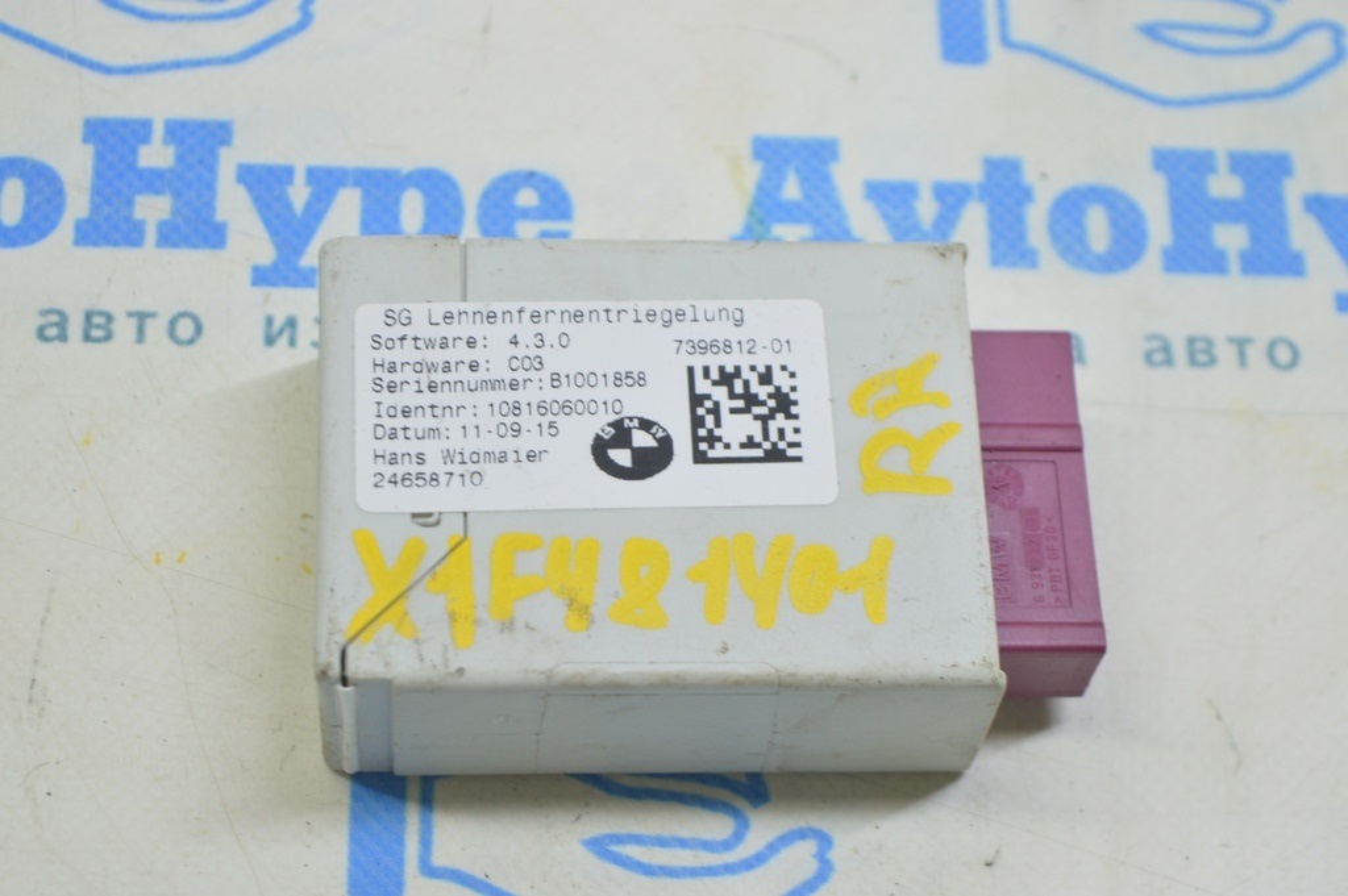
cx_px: 674
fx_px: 3087
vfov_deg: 16.5
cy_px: 448
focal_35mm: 82
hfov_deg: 24.6
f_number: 5.6
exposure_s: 1/20
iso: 400
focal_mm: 55
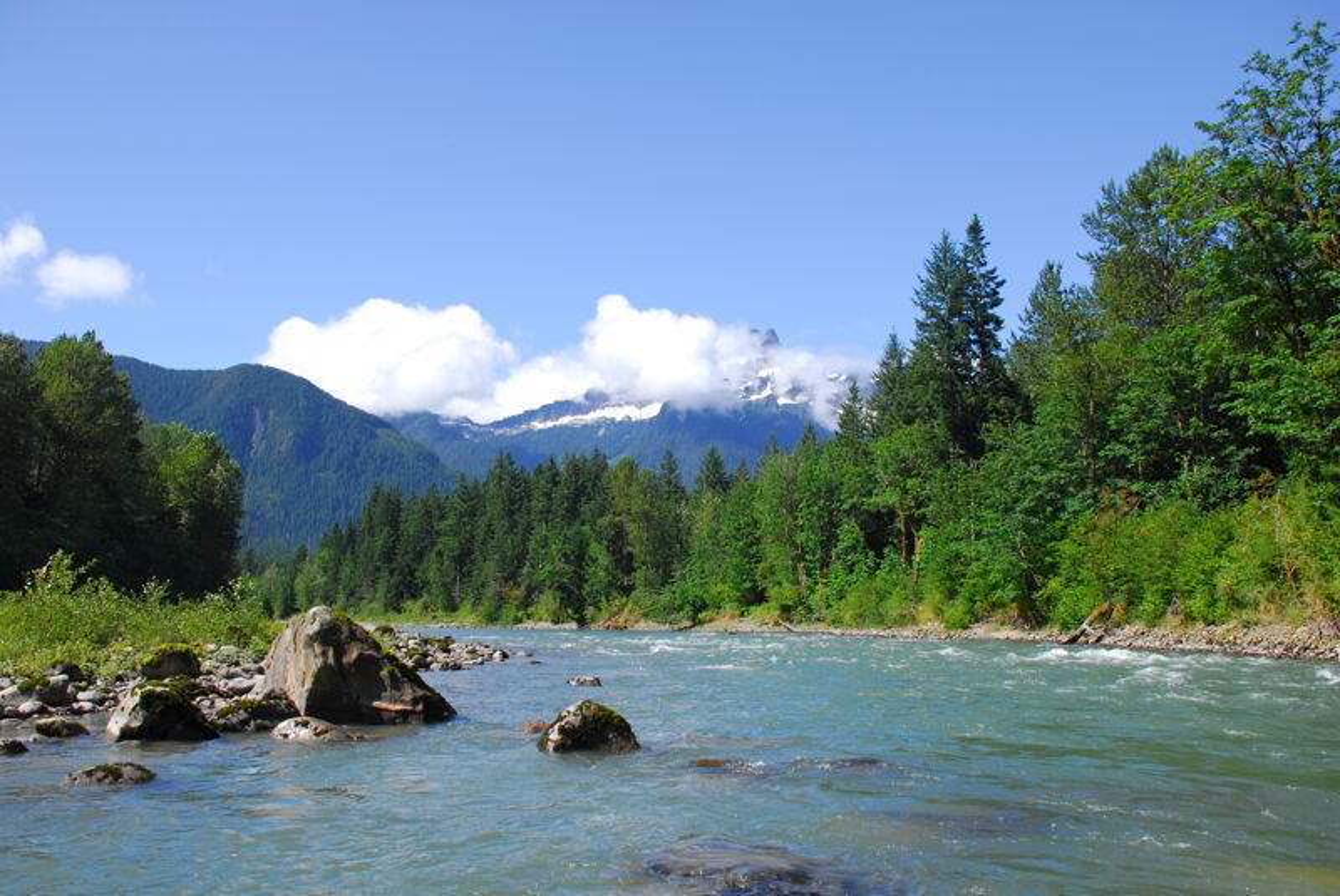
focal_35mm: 33
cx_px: 670
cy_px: 448
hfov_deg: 57.2
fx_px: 1229
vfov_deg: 40.0
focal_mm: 22
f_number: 5.6
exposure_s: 1/400
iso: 160
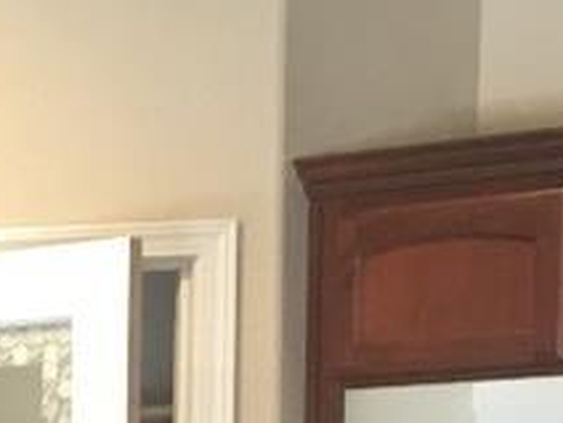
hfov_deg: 8.5
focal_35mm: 205
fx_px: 3334
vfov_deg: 6.9
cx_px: -935
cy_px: 963
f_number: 2.2
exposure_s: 1/15
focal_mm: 4.15
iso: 50
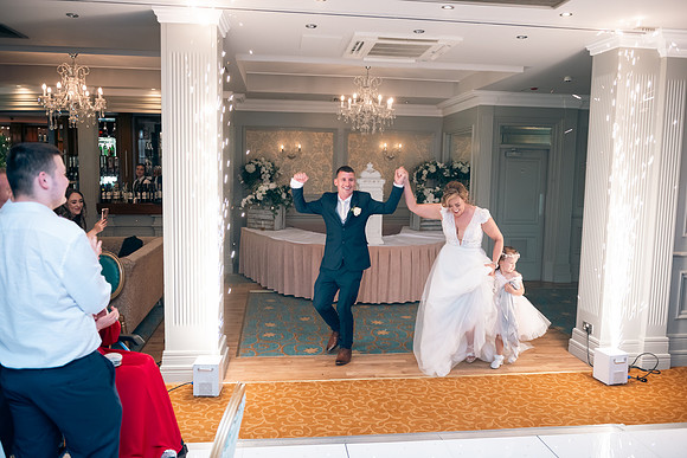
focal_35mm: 29
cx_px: 344
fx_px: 554
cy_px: 229
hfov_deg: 63.6
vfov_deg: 45.0
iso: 640
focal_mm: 29
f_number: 3.5
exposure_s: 1/160
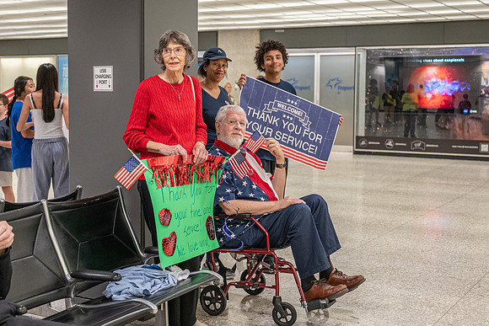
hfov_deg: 38.1
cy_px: 152
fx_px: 708
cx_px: 235
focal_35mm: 52
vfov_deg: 26.0
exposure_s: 1/200
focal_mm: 40
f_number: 2.8
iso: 2200
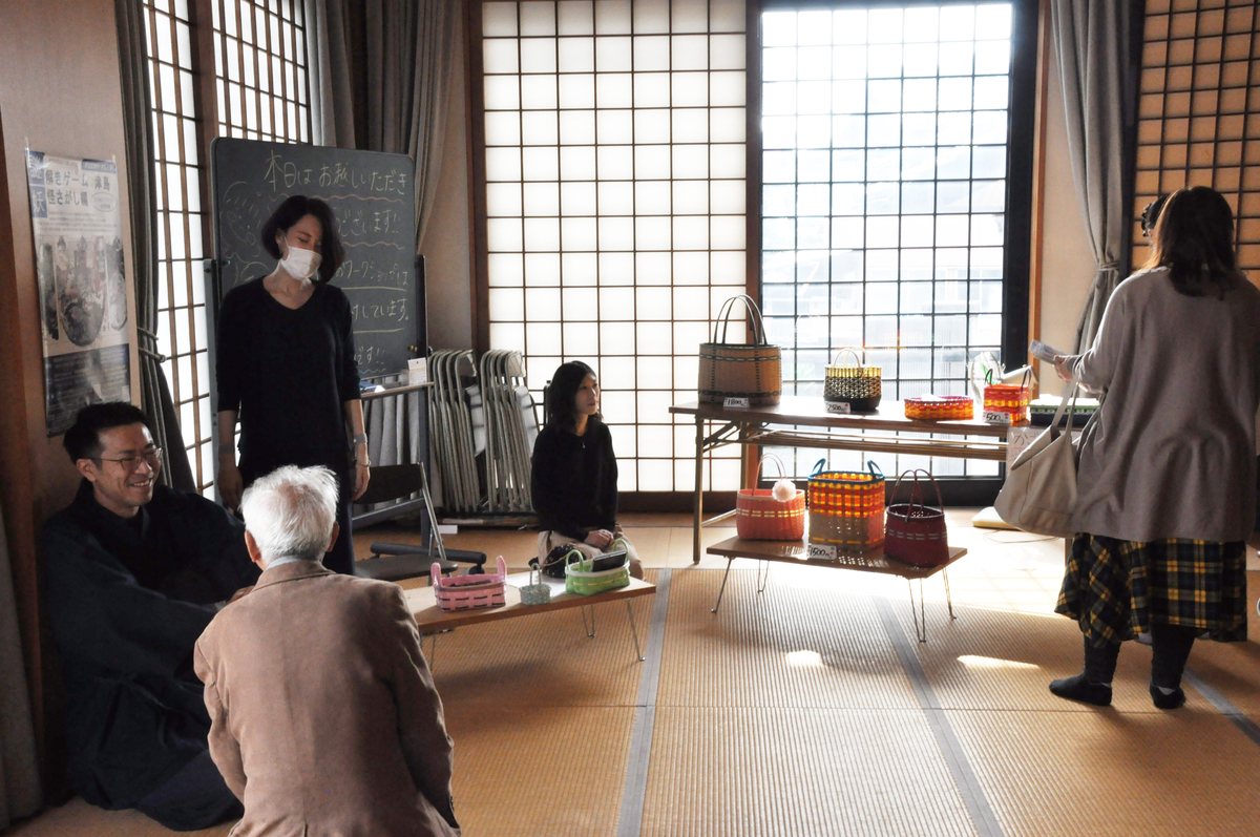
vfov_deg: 34.1
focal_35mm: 39
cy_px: 418
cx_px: 630
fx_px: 1363
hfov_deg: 49.6
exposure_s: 1/60
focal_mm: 26
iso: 800
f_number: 13
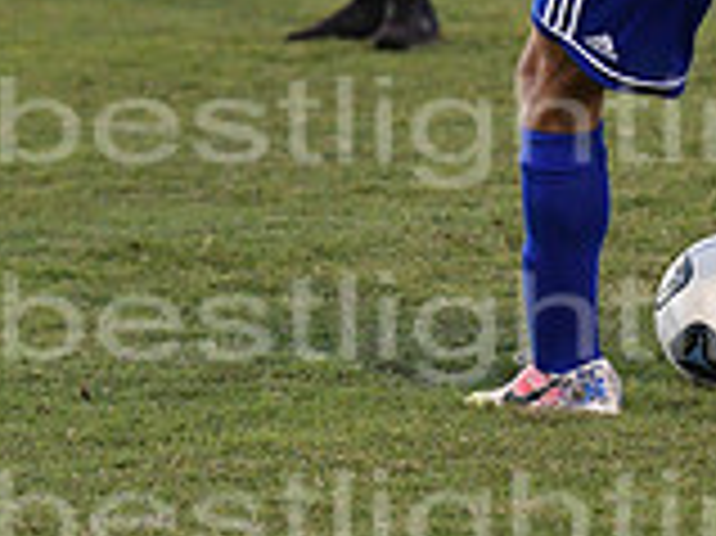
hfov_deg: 3.4
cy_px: -164
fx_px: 11988
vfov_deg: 2.6
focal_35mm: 580
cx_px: 585
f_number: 3.2
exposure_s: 1/800
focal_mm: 110
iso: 3200
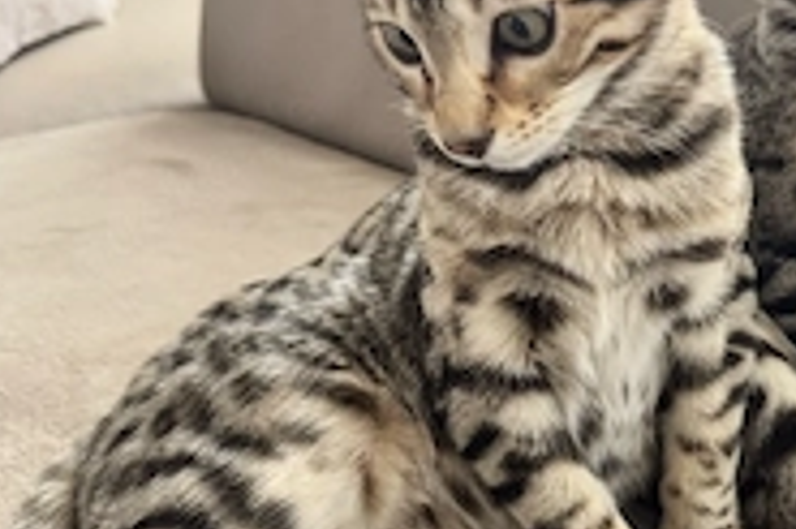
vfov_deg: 25.0
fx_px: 1193
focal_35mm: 54
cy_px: 232
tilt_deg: -24.1
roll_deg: -0.5
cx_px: 615
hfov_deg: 35.9
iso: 400
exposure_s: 1/60
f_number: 1.78
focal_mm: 6.76
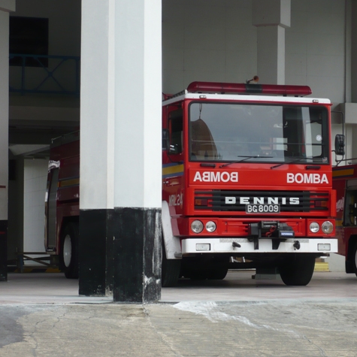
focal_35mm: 125
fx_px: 1458
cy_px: 180
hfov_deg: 13.9
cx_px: 216
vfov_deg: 14.0
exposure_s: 1/200
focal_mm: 17.4
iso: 100
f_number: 5
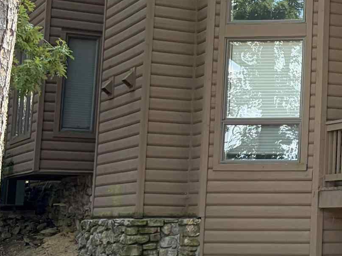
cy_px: 50
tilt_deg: +10.0
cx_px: 505
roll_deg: +0.2
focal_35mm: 99
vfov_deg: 14.8
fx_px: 978
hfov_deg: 17.8
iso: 64
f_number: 1.6
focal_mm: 5.96
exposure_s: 1/399
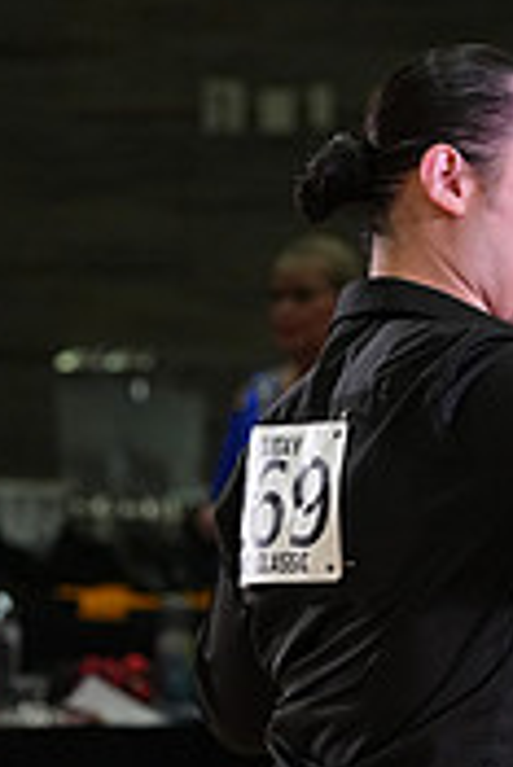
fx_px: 9108
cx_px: 752
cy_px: 1048
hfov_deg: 3.2
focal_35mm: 427
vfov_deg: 4.8
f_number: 5
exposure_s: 1/200
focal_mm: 129
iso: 2500
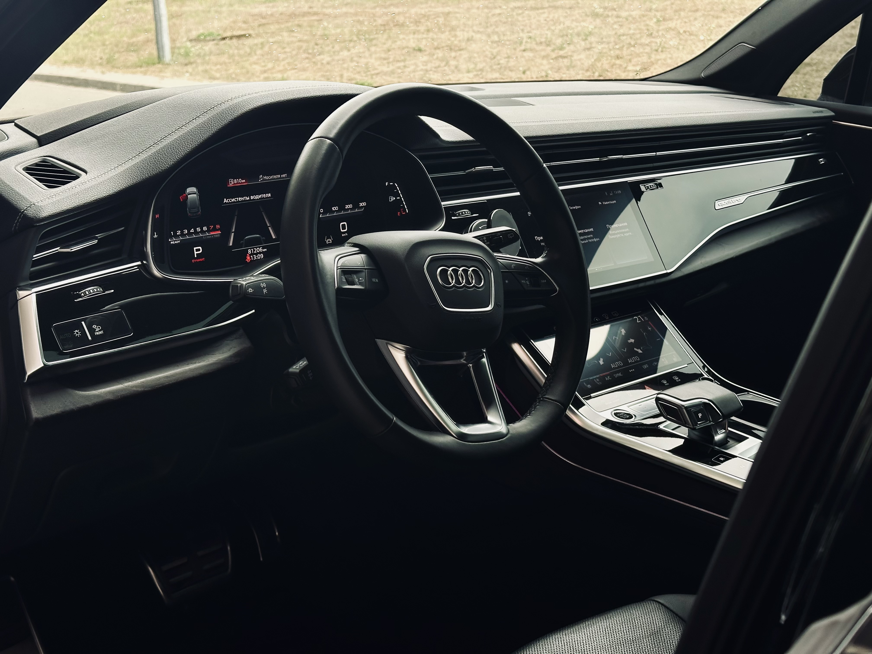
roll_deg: +1.8
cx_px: 436
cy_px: 327
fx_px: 1209
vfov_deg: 30.3
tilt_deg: -16.3
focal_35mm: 48
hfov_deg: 39.7
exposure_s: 1/237
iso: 50
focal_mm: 6.86
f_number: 1.78
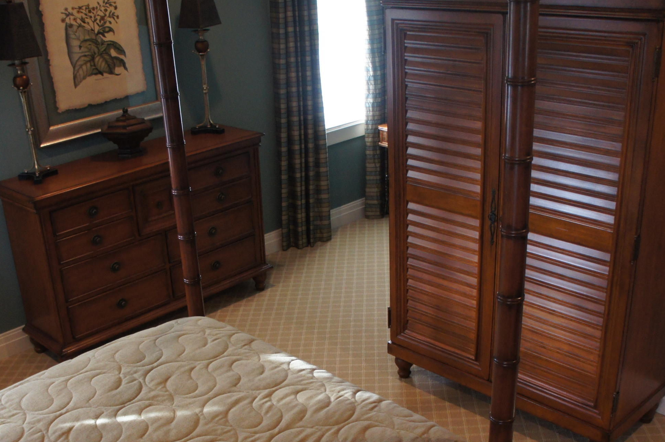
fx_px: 775
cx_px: 274
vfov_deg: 31.4
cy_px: 322
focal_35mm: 42
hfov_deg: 46.2
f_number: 3.5
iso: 1250
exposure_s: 1/80
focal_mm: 18
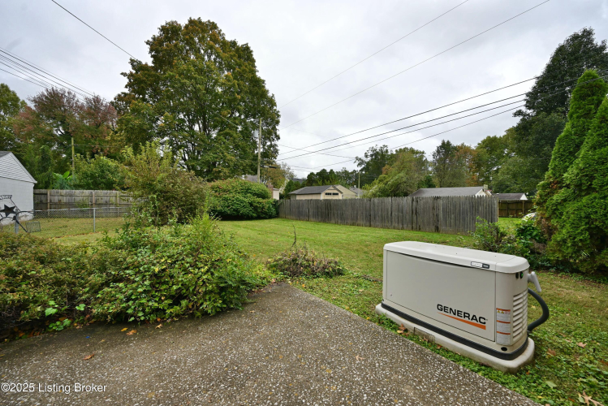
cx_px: 304
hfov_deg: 104.2
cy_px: 203
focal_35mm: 14
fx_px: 237
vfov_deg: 81.3
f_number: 6.3
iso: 500
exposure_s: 1/200
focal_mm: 14
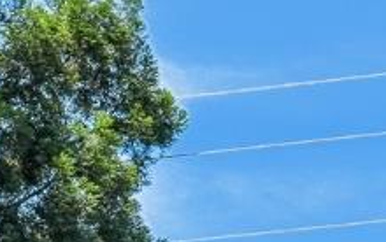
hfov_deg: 9.4
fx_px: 2338
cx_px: 421
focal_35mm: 222
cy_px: 874
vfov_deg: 5.4
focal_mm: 32
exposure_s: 1/800
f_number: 8
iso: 400
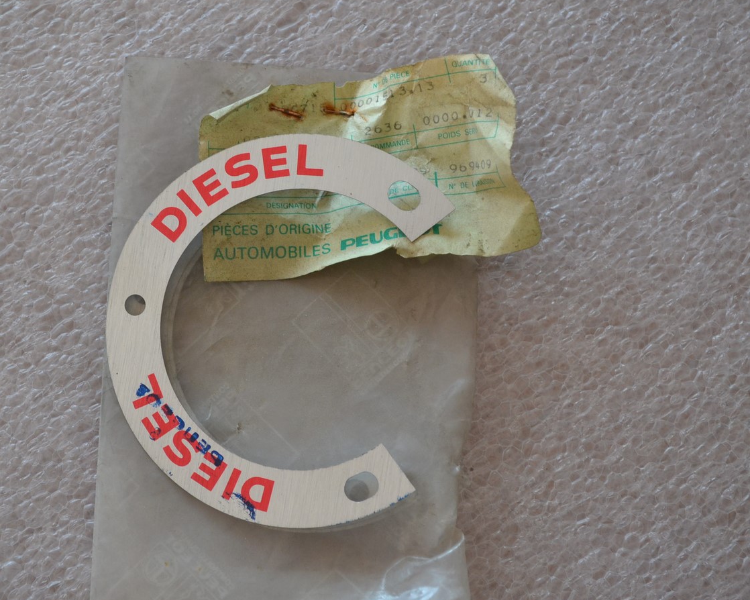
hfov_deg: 27.8
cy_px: 300
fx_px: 1509
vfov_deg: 22.5
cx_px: 302
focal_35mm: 68
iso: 720
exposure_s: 1/60
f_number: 5.3
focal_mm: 40
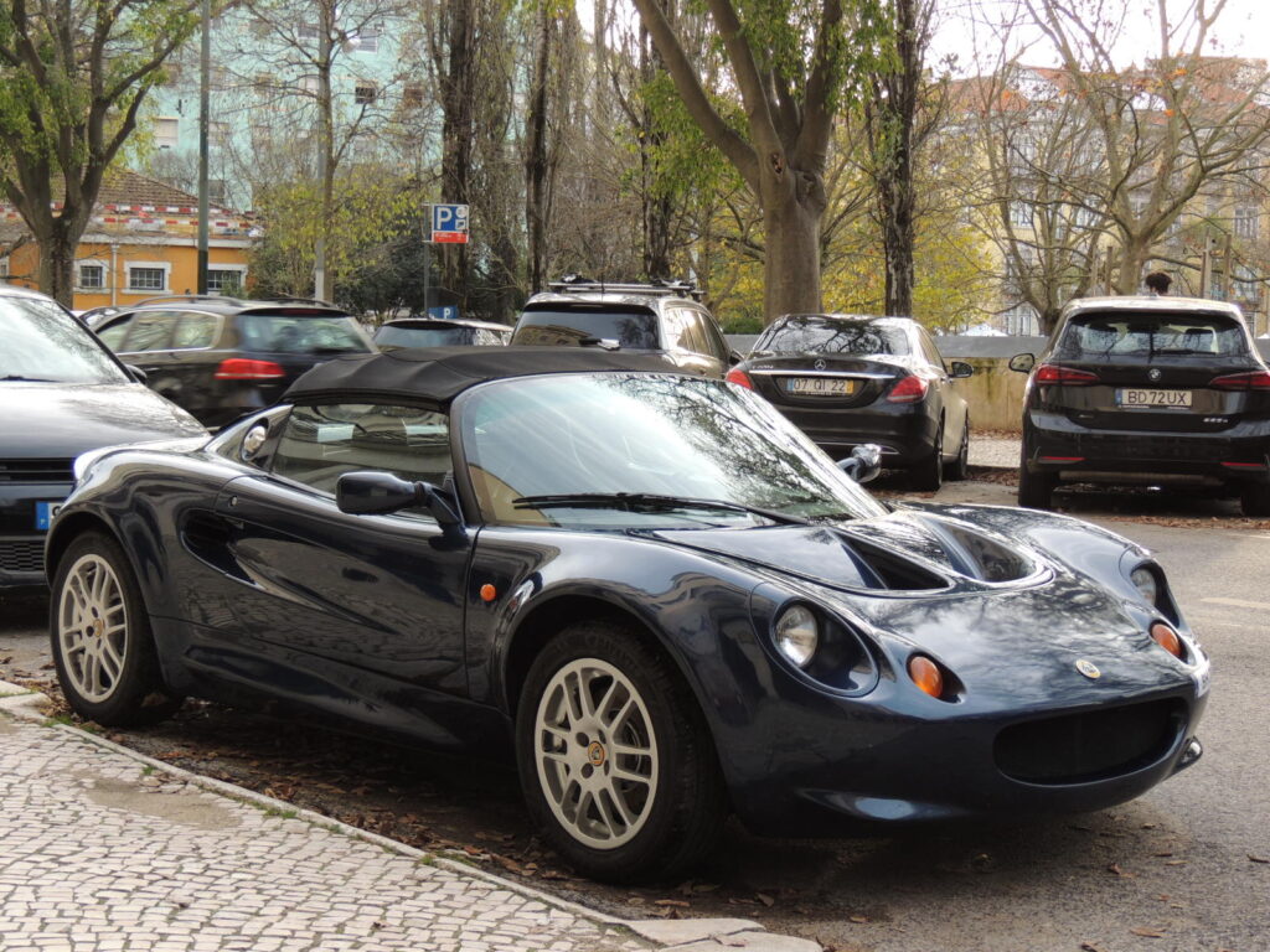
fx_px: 2201
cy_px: 476
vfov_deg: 24.4
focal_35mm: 60
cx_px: 635
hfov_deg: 32.2
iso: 100
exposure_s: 1/60
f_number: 3.7
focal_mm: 10.7
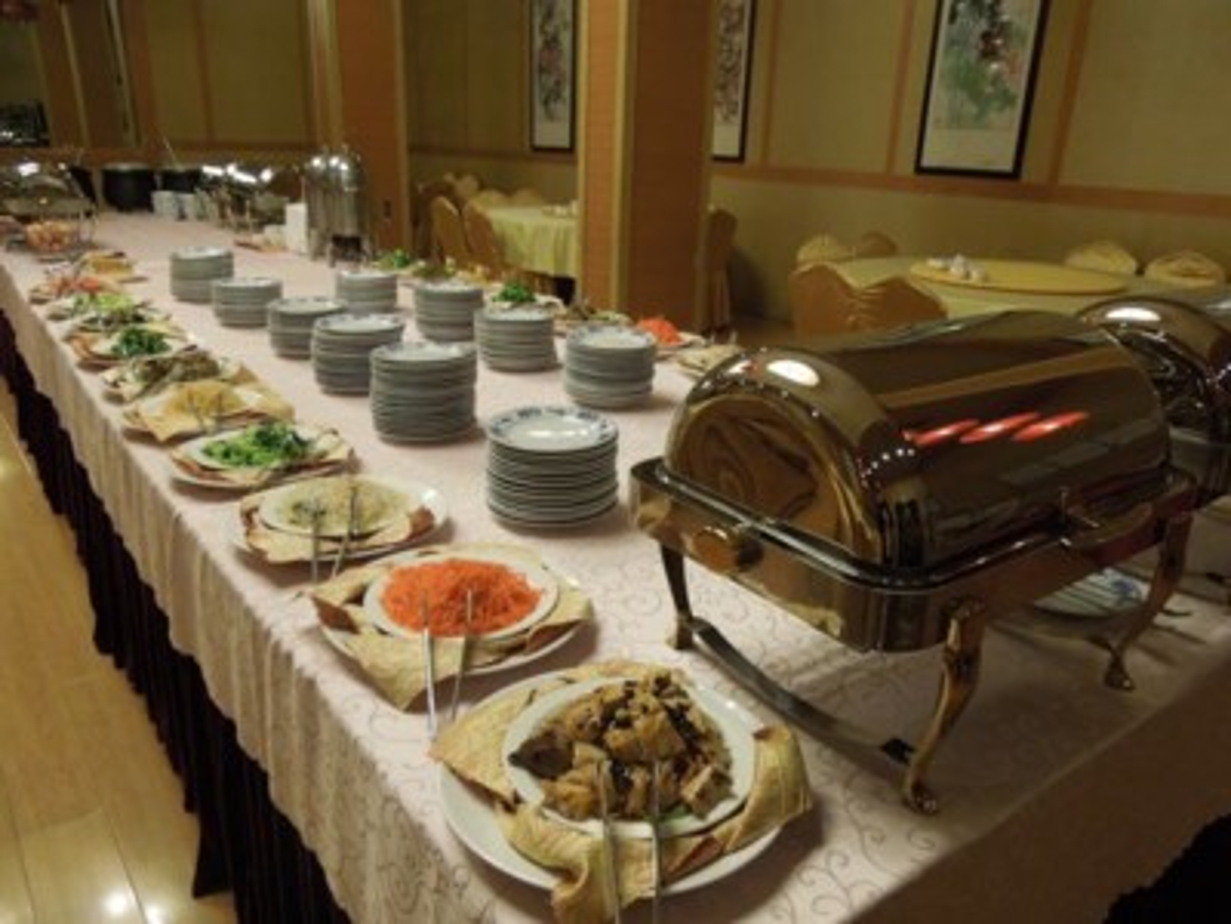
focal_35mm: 25
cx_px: 616
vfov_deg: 54.9
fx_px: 889
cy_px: 462
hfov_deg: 69.4
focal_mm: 4.5
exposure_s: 1/25
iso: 400
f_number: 3.3
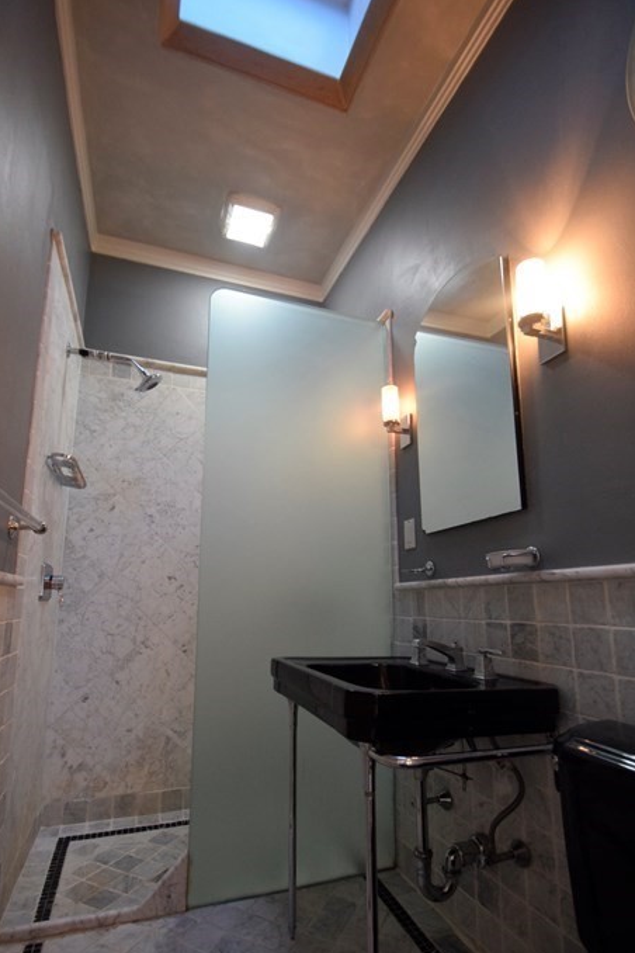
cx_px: 310
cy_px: 512
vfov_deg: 93.1
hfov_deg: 70.4
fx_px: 450
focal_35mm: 17
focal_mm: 10
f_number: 3.5
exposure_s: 1/60
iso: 2000
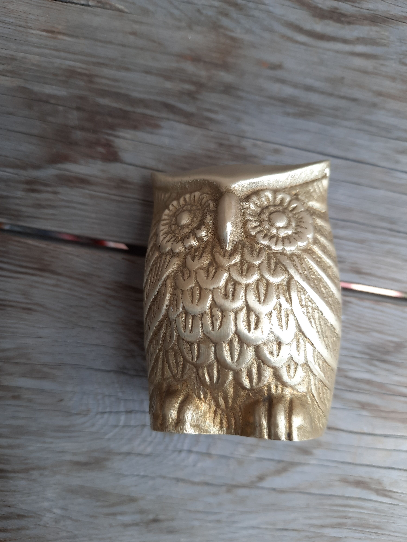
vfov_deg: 69.4
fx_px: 392
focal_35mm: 25
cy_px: 271
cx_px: 204
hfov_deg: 54.9
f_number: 2
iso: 40
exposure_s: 1/100
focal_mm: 4.6
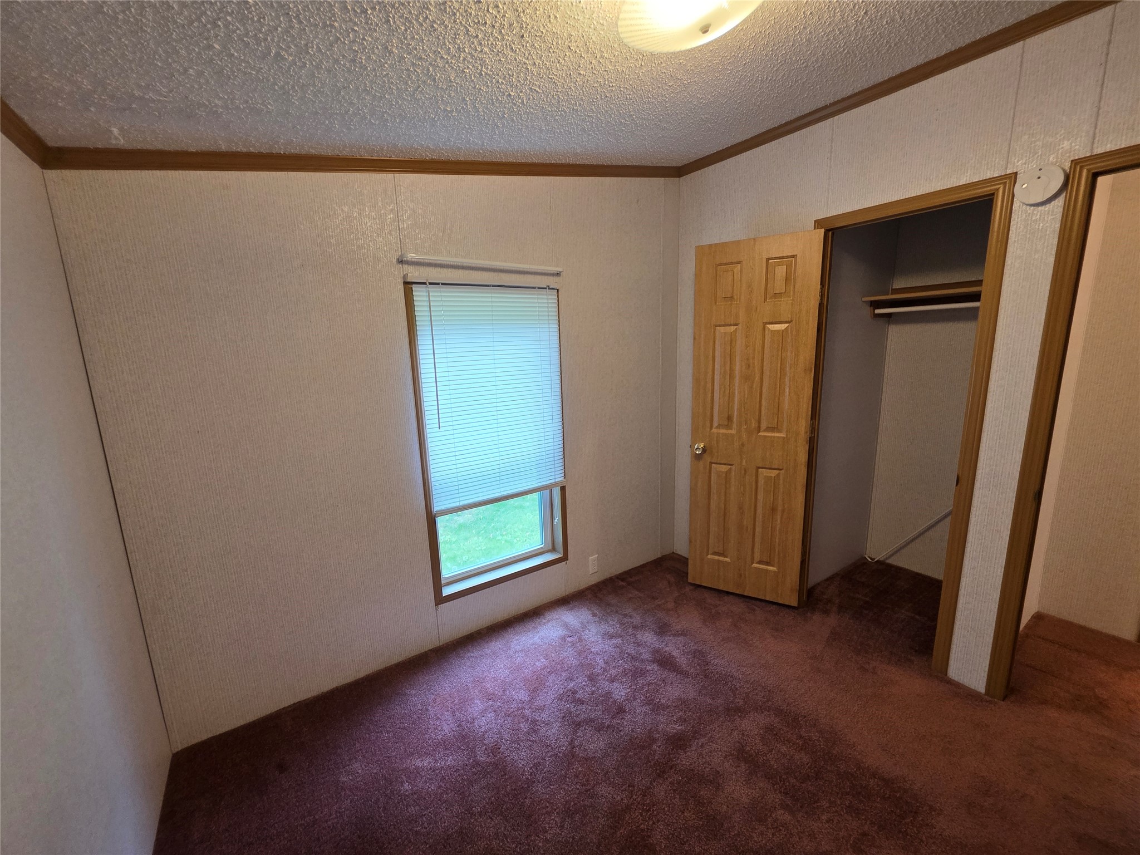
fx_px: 428
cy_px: 428
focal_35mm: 13
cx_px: 570
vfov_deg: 89.9
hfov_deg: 106.2
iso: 250
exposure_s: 1/120
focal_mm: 2.2
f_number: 1.9
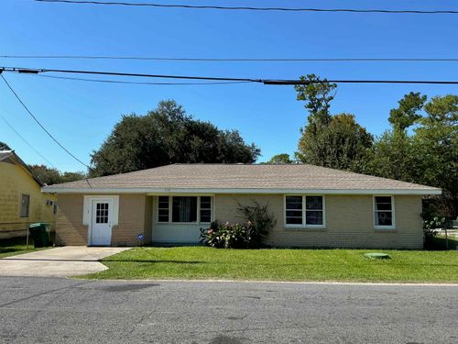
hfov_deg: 63.4
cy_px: 172
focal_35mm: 28
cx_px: 229
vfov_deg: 49.7
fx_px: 370
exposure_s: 1/1577
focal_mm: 3
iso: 25
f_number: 1.8
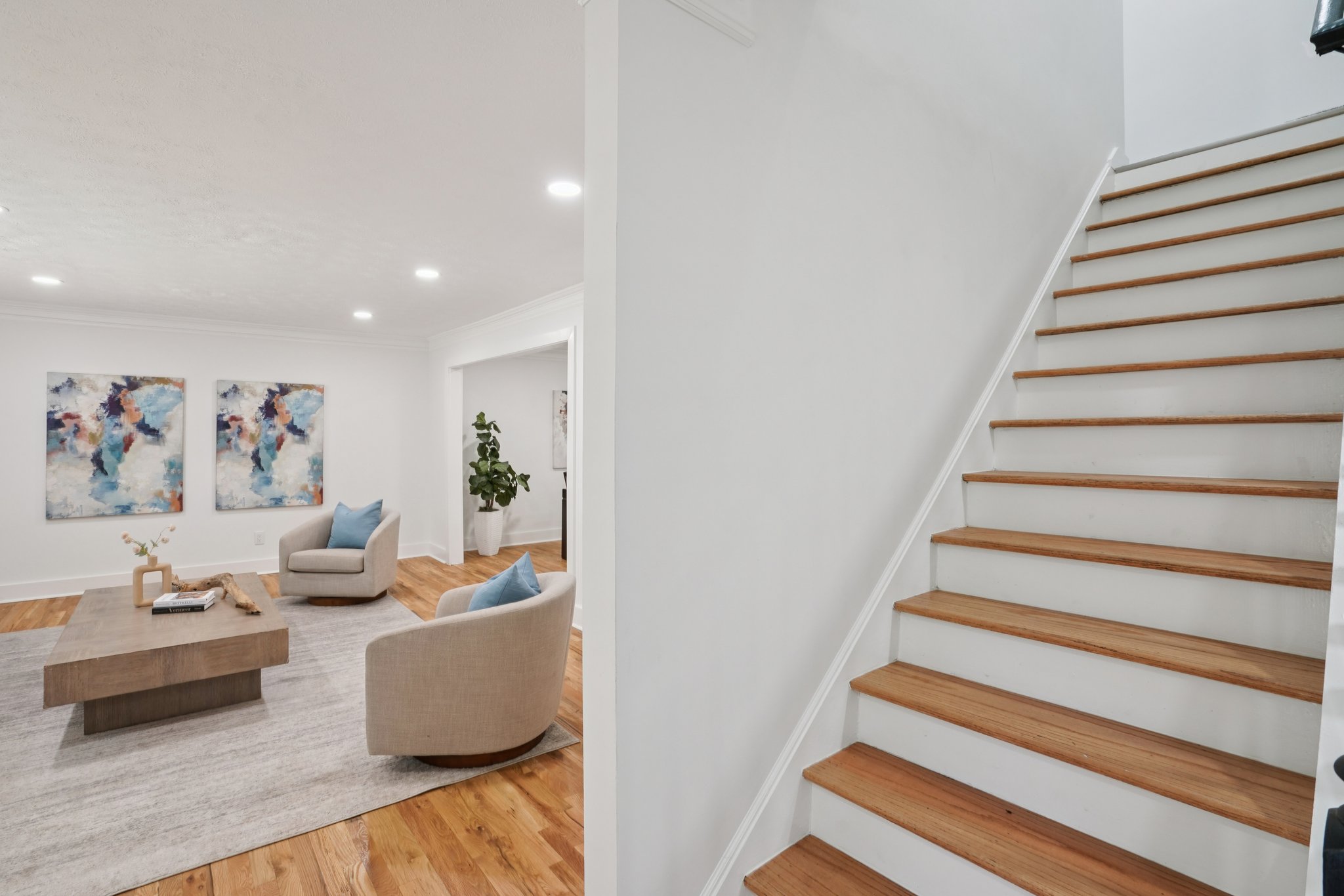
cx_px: 672
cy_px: 448
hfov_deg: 96.7
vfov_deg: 73.7
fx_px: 597
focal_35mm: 16
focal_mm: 16
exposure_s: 1/8
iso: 400
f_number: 8
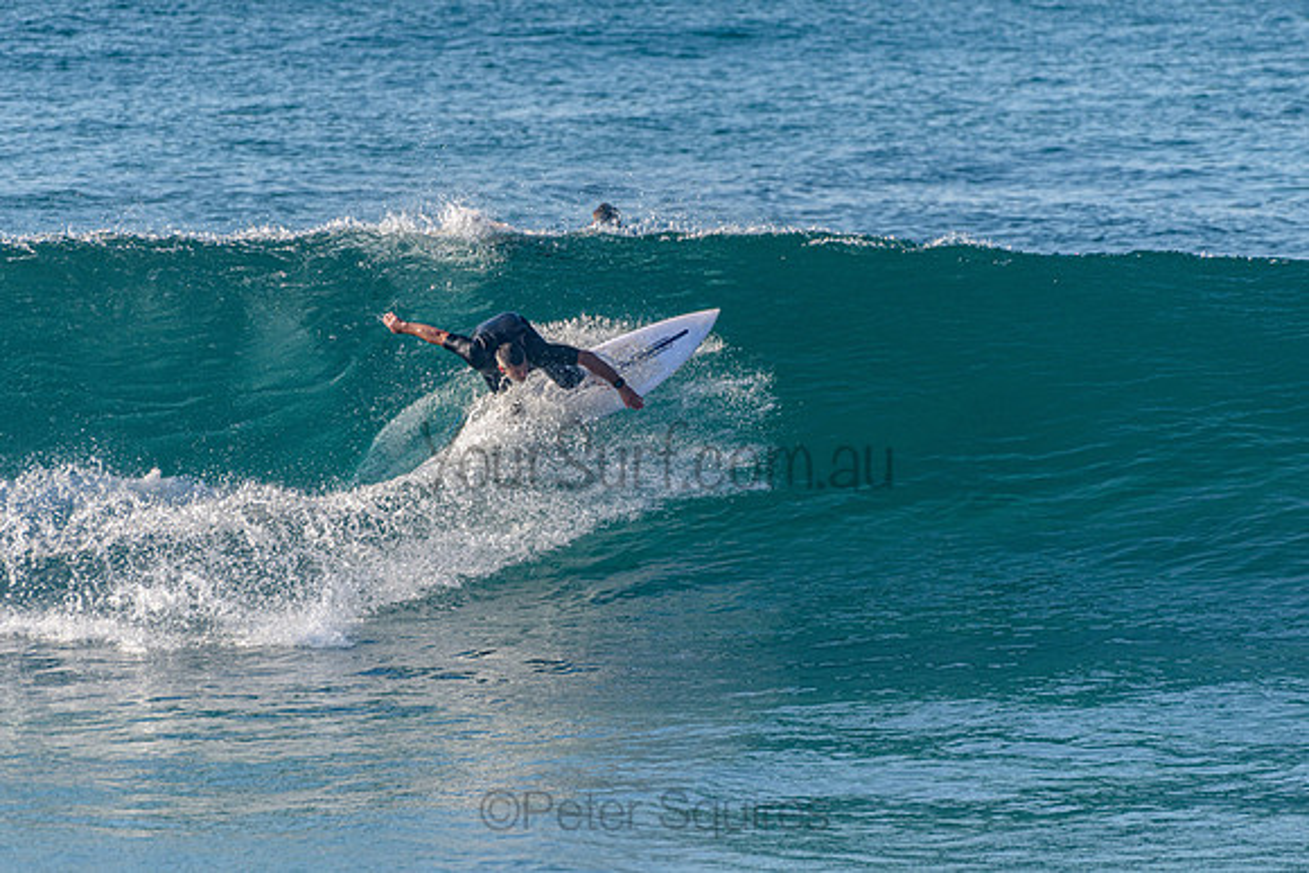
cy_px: 408
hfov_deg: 3.4
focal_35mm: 611
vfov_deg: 2.3
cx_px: 575
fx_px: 22212
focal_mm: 500
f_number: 5.6
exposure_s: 1/2000
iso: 280
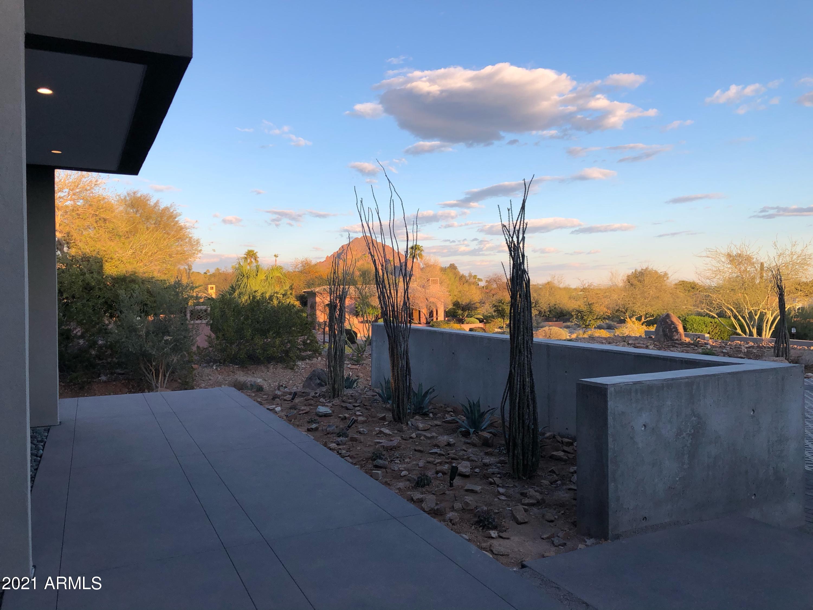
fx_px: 658
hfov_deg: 63.4
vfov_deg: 49.7
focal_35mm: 28
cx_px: 406
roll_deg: +1.0
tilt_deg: -1.1
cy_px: 305
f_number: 1.8
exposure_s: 1/500
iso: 20
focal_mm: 4
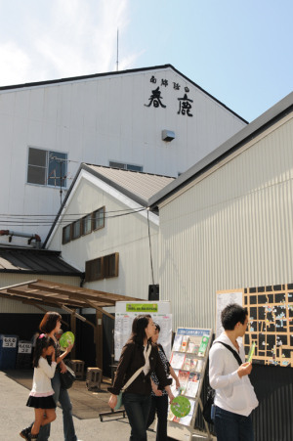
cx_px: 146
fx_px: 477
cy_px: 220
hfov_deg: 34.2
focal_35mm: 39
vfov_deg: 49.6
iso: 200
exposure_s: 1/320
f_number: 8
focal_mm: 26
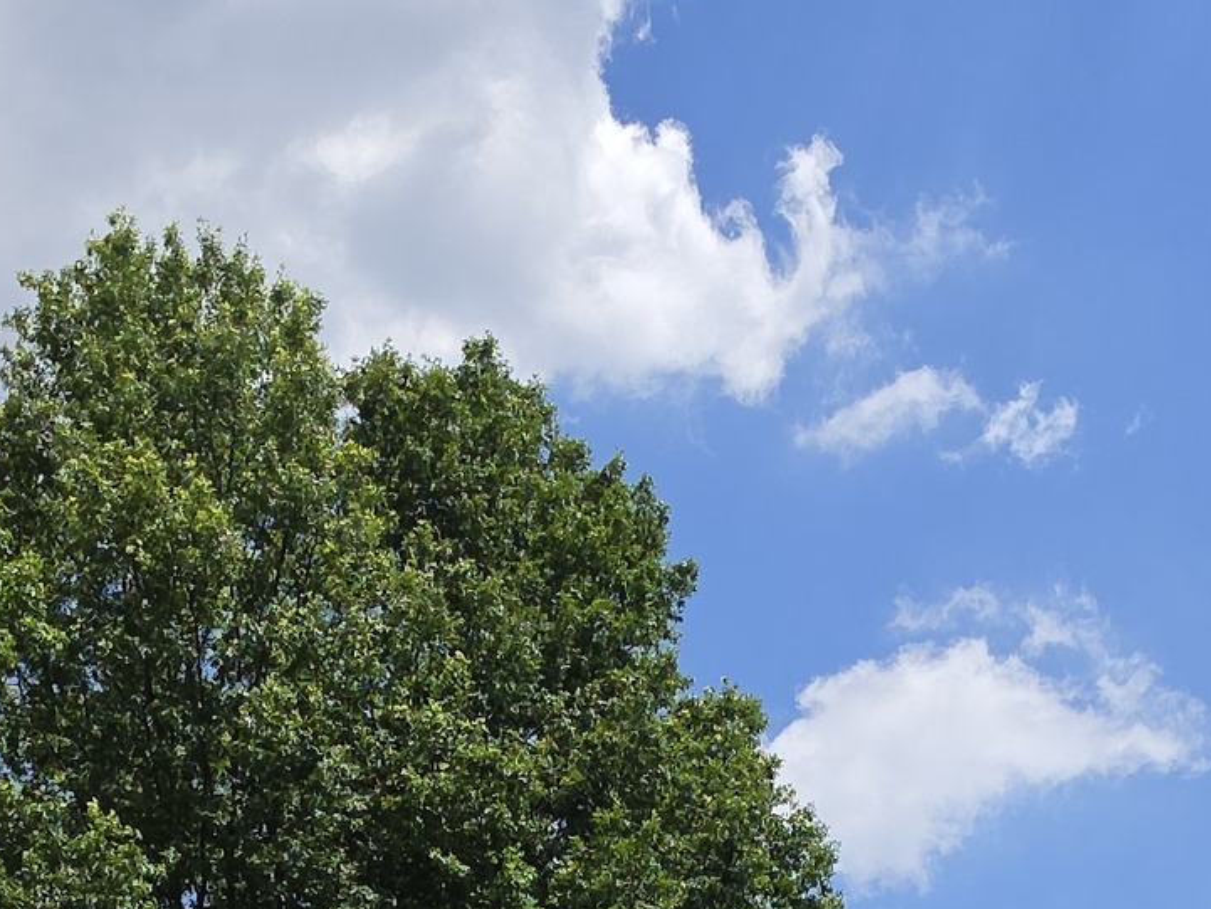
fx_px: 3429
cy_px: 1788
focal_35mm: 98
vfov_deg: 13.2
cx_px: 653
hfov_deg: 20.0
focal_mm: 6.5
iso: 10
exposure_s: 1/1205
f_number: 1.4
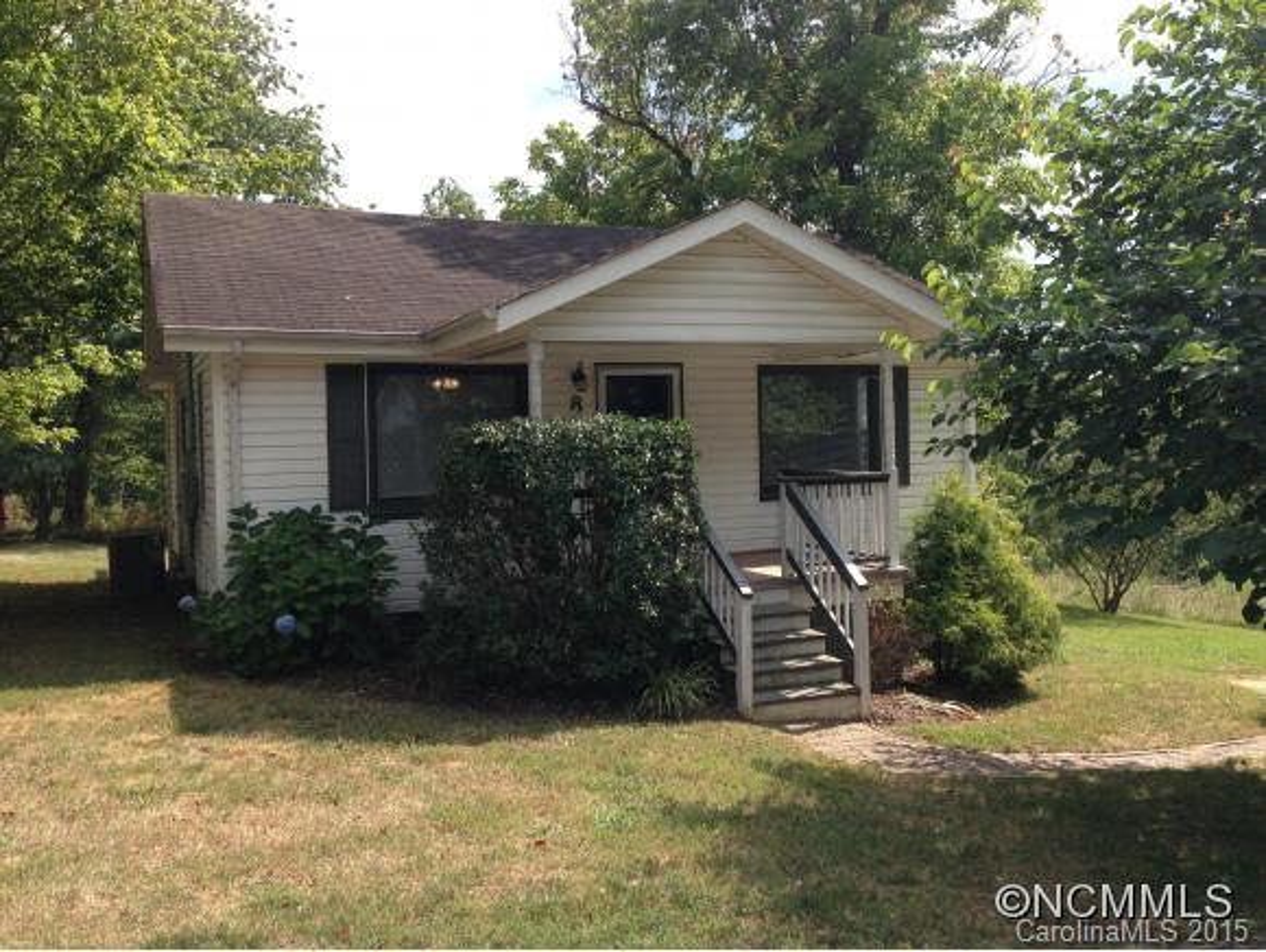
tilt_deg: -1.4
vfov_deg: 43.0
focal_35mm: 33
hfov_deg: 55.3
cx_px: 633
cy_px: 476
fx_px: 1208
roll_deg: +0.7
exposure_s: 1/645
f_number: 2.4
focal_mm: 4.12
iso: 50
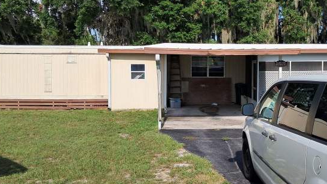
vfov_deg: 27.7
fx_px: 373
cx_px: 202
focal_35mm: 43
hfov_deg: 47.0
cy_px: 81
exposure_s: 1/1149
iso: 50
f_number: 1.8
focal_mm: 4
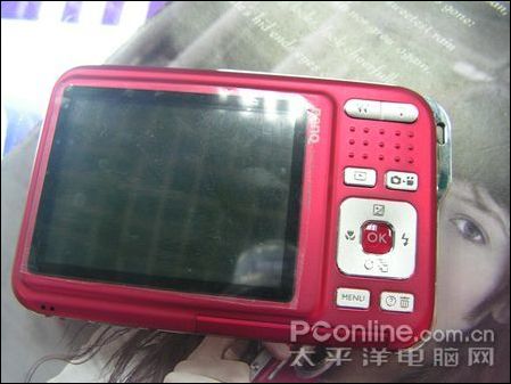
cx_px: 256
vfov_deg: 39.7
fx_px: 532
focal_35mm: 36
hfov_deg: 51.3
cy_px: 192
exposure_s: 1/13
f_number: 3.2
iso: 200
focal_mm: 6
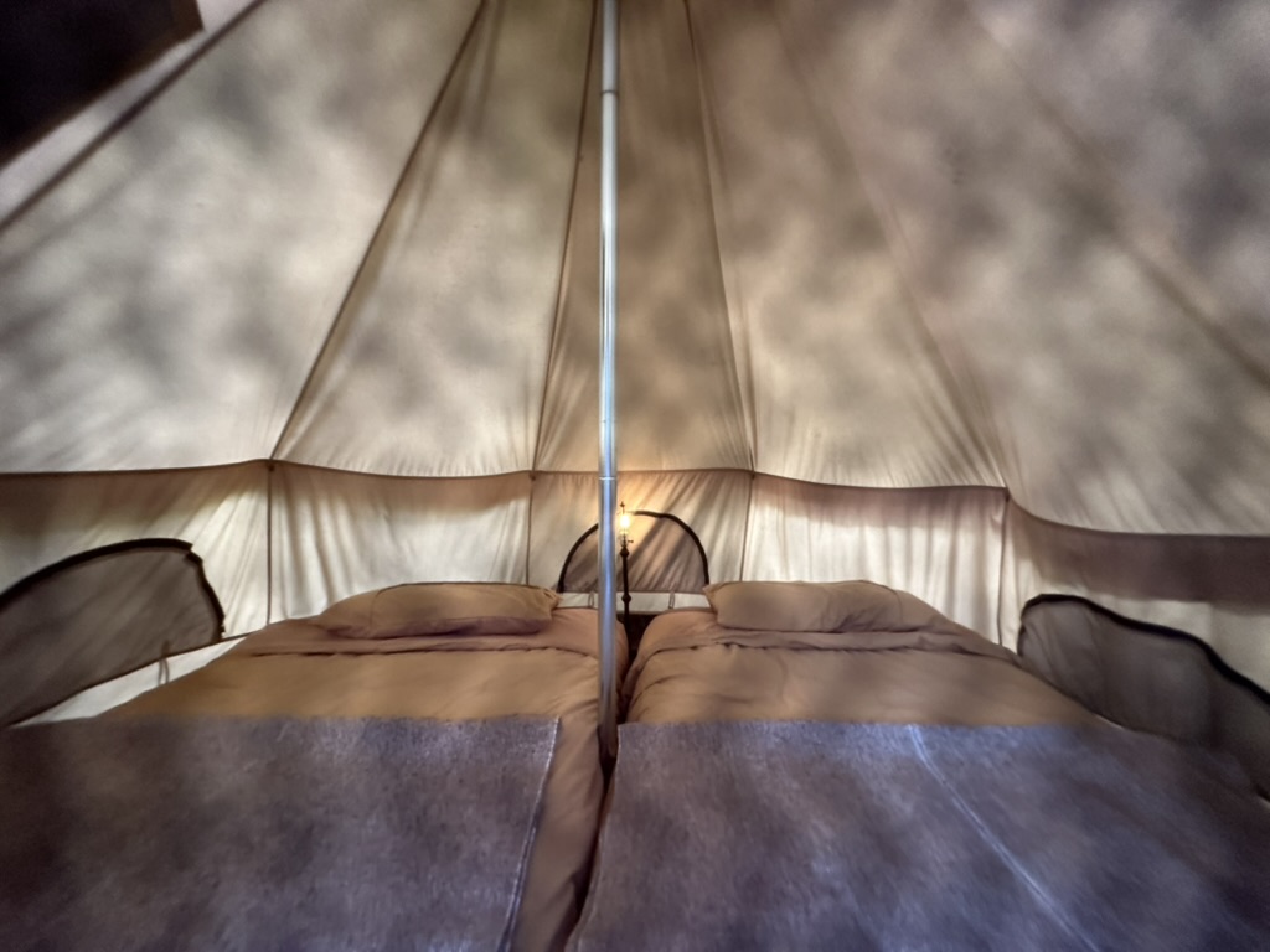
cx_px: 635
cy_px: 476
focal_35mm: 14
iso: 640
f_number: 2.2
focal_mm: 2.22
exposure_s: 1/60
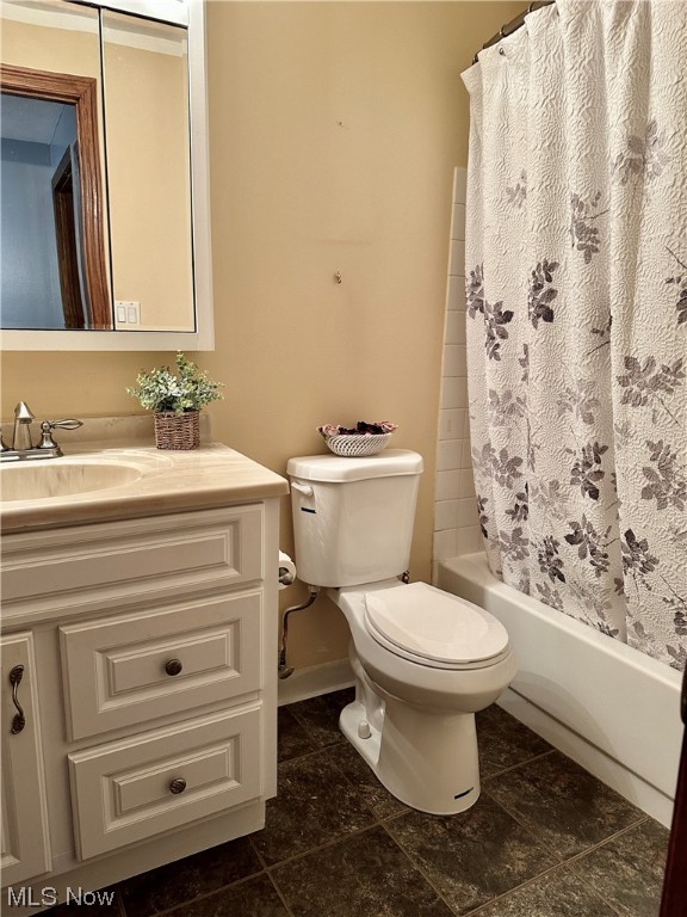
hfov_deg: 56.8
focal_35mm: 24
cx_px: 344
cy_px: 458
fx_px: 635
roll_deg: -1.4
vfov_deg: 71.6
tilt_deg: -11.5
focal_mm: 6.86
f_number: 1.78
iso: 200
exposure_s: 1/60
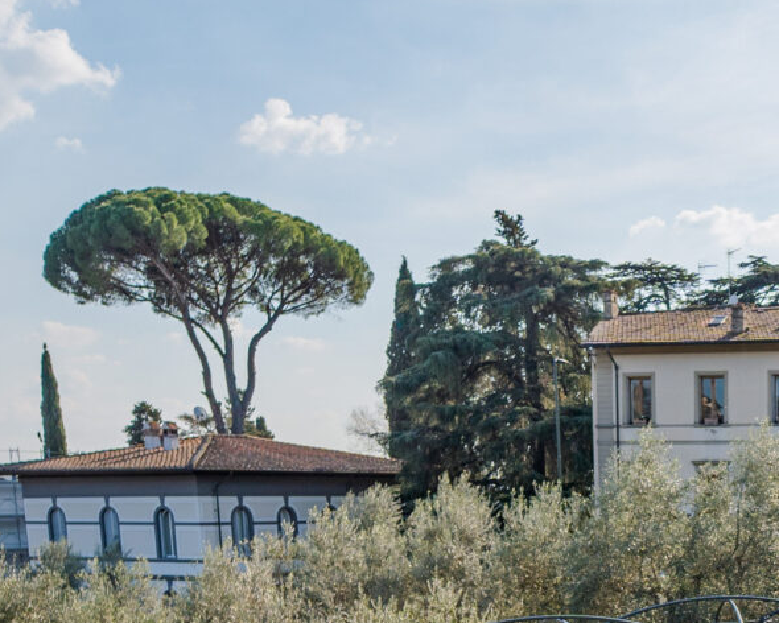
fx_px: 1314
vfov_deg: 23.8
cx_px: 790
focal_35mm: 57
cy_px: 785
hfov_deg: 30.5
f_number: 4.5
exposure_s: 1/640
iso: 100
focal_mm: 14
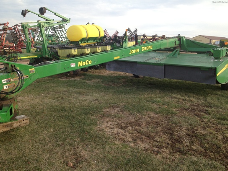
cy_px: 86
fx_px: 231
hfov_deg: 52.6
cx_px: 114
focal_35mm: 35
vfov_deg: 40.7
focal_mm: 4.28
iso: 50
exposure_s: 1/358
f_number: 2.4
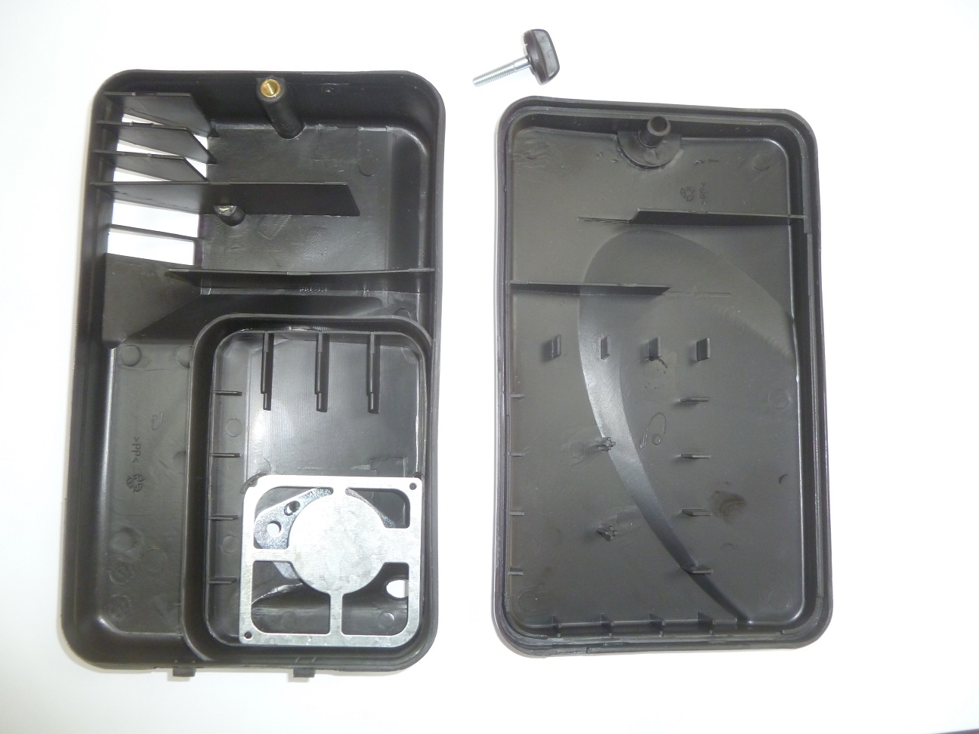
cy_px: 367
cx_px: 490
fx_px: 792
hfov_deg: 63.4
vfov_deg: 49.7
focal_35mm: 28
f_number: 3.3
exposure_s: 1/30
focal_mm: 5
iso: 200
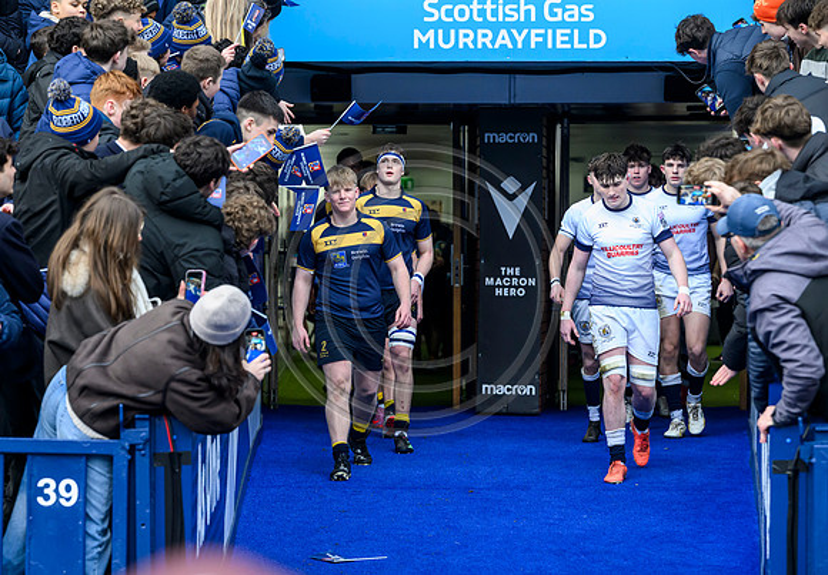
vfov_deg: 9.8
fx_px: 3362
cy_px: 322
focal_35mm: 144
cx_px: 344
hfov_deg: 14.0
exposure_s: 1/800
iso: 2500
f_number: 4.5
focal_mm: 125
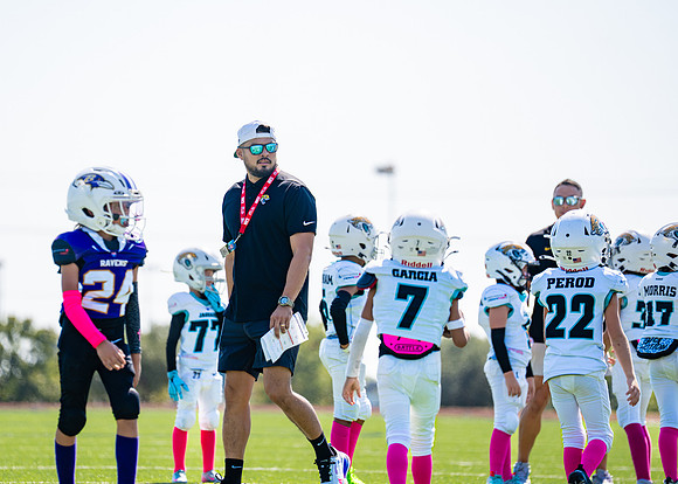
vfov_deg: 6.3
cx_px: 267
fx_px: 4413
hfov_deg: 8.8
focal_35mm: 229
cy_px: 217
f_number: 2.8
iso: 100
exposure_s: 1/1600
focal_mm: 191
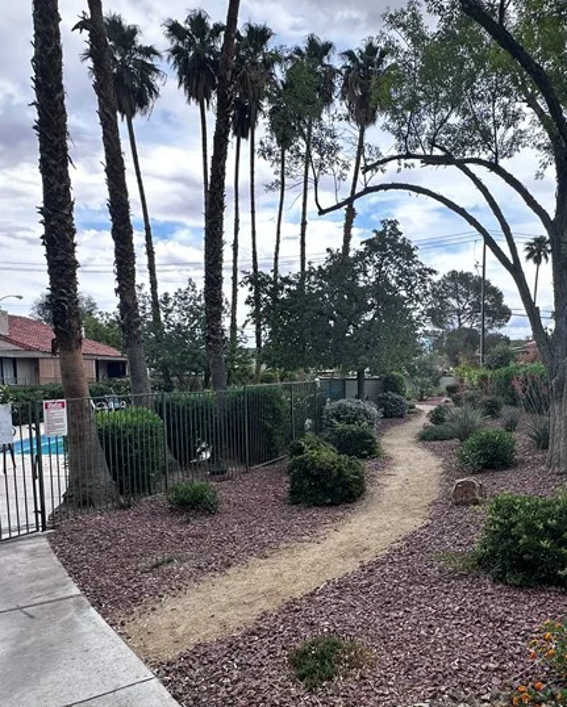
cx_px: 358
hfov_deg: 54.3
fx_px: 545
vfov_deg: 65.4
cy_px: 423
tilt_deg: -5.5
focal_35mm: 26
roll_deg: -0.8
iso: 40
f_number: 2.2
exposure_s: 1/312
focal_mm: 2.22
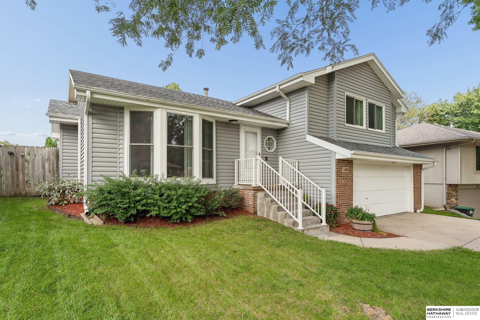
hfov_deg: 88.4
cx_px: 240
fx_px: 247
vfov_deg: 65.9
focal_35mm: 18
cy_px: 160
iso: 200
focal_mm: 18.5
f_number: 8
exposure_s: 1/160
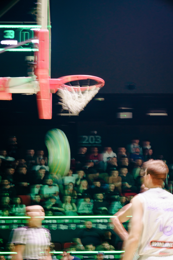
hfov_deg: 16.1
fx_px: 613
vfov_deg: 23.9
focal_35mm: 85
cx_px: 86
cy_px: 130
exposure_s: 1/10
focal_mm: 85
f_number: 9
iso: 1000
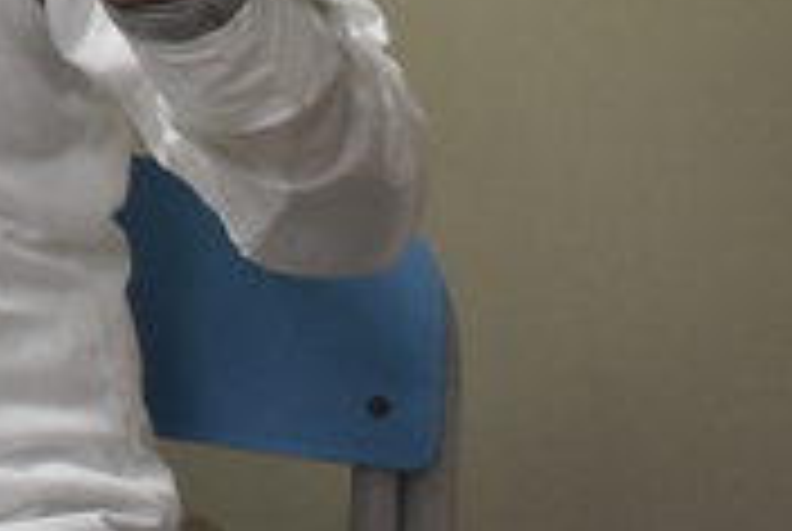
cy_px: -945
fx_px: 4870
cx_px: -1408
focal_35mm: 221
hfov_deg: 8.2
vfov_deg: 5.9
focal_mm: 26
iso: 800
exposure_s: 1/100
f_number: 5
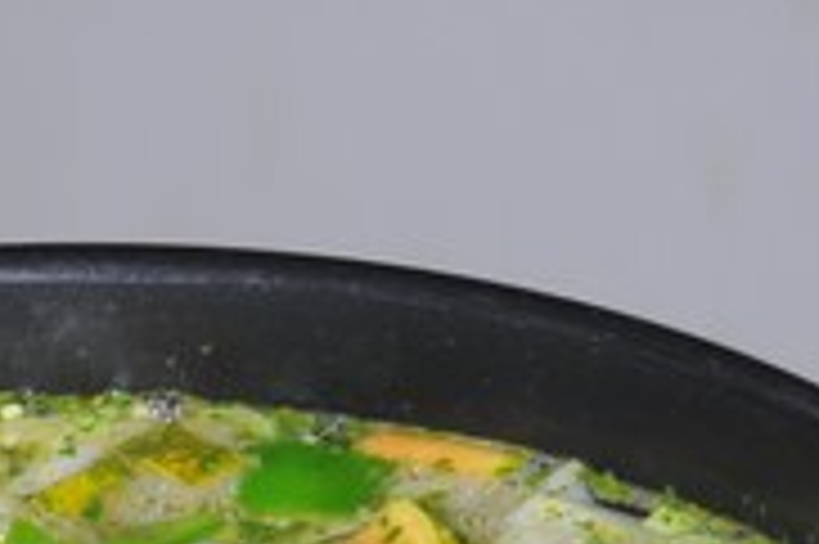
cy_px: 901
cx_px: -302
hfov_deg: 8.6
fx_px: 5381
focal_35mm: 237
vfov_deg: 5.7
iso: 200
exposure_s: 1/60
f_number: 5.3
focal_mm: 45
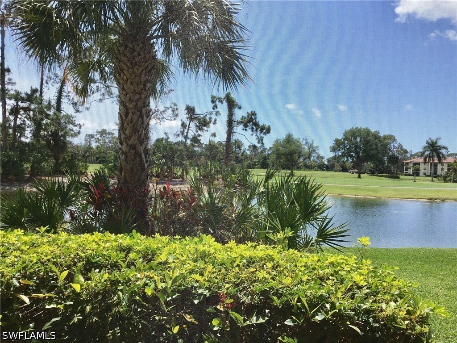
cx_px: 228
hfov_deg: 58.4
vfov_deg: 45.4
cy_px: 172
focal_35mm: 31
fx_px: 409
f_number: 2.4
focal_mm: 3.3
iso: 25
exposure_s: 1/981
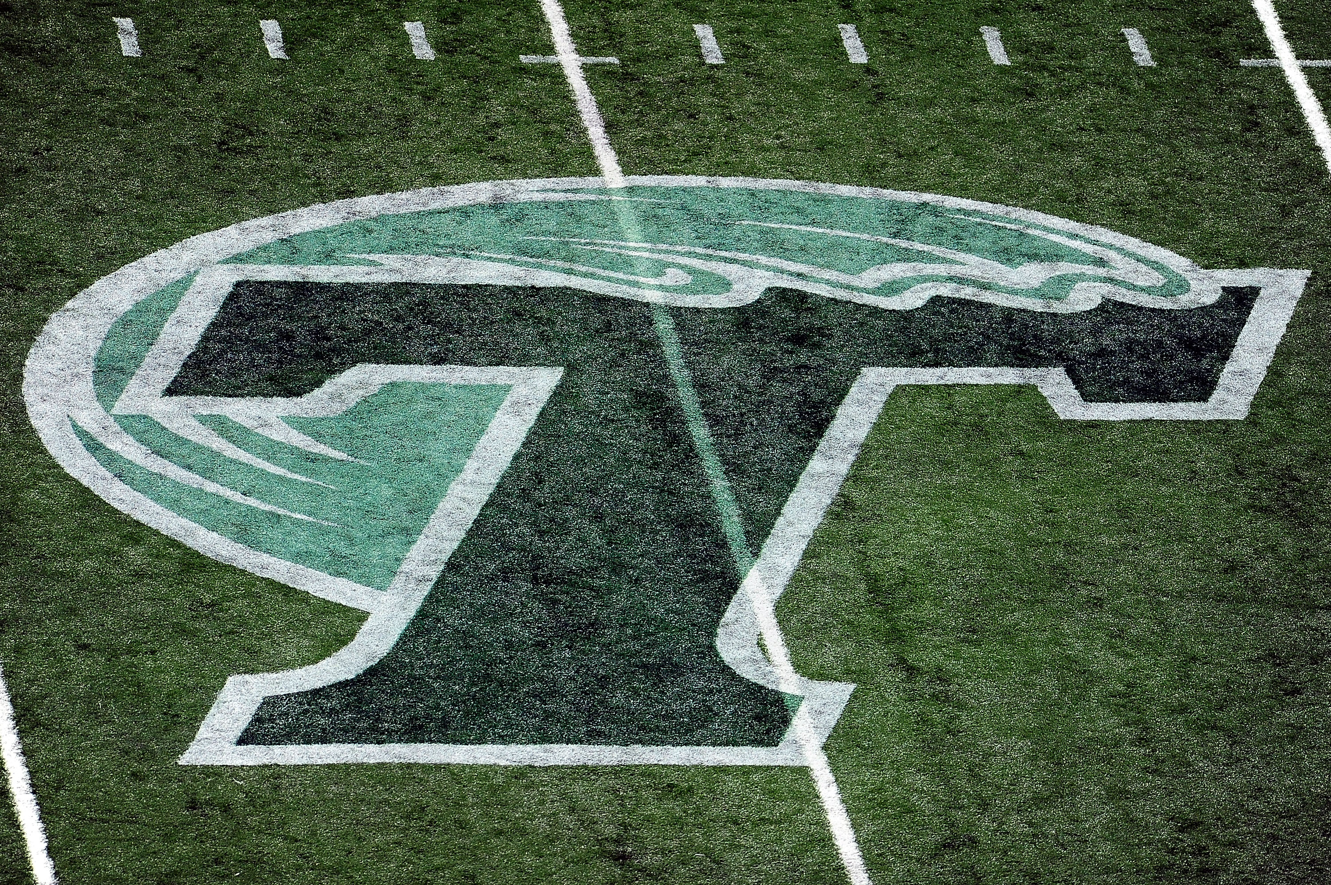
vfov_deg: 3.4
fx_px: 14779
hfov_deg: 5.2
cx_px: 666
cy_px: 442
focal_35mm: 400
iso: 2500
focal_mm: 400
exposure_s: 1/2500
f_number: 2.8
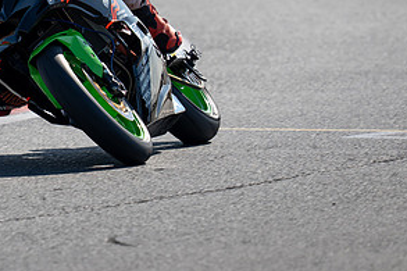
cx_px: 18
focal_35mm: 853
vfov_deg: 1.6
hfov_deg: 2.4
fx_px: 9638
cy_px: 16
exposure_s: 1/500
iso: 80
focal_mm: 400
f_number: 4.5
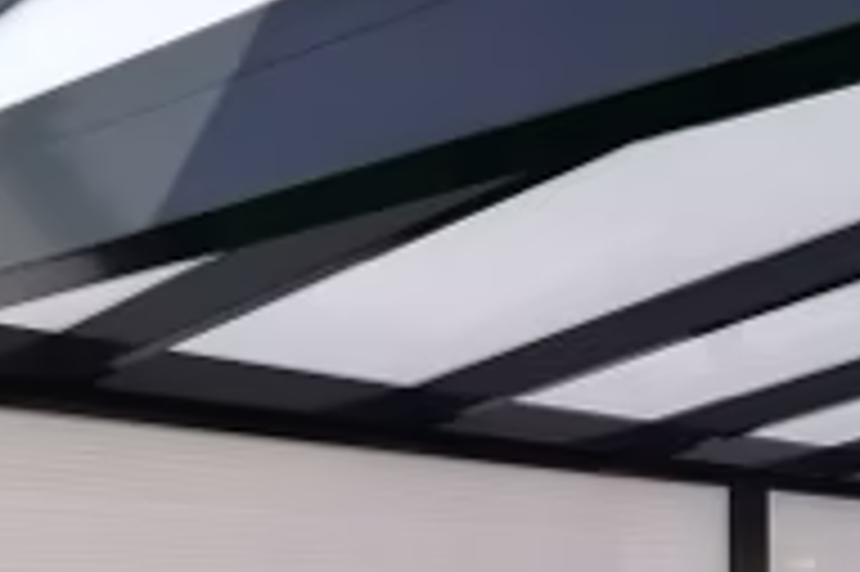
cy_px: 734
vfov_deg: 18.6
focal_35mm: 68
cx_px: 455
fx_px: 1623
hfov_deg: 29.7
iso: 50
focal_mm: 3.83
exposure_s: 1/545
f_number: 2.2
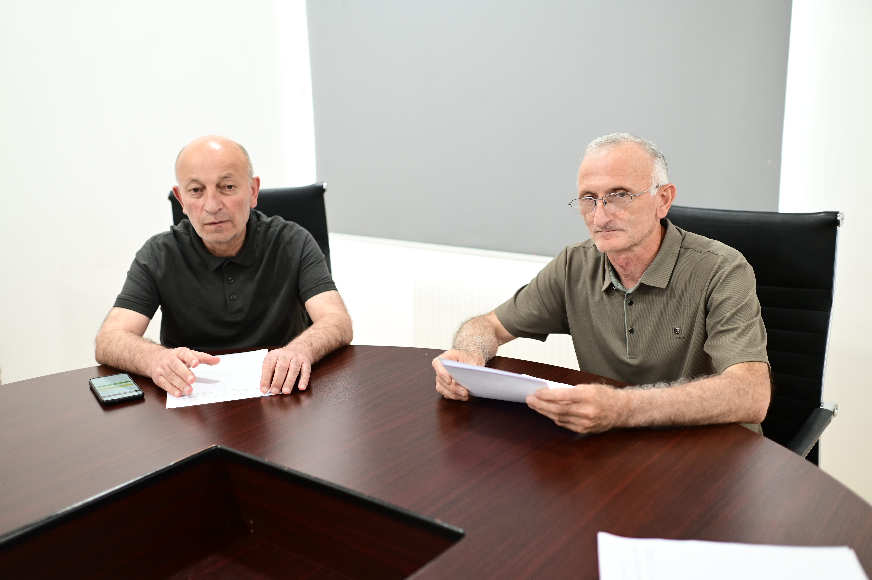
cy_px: 290
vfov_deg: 37.8
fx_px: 847
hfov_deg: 54.5
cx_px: 436
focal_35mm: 35
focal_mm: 35
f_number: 2.2
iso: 1000
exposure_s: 1/200
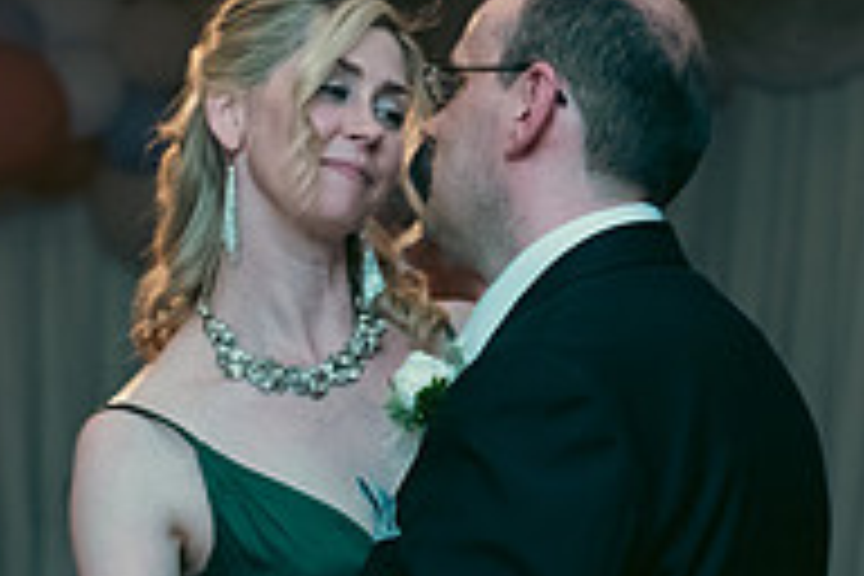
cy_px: 511
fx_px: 4488
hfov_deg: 11.0
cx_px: 518
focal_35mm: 187
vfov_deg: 7.3
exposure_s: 1/160
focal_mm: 62
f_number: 3.5
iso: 800
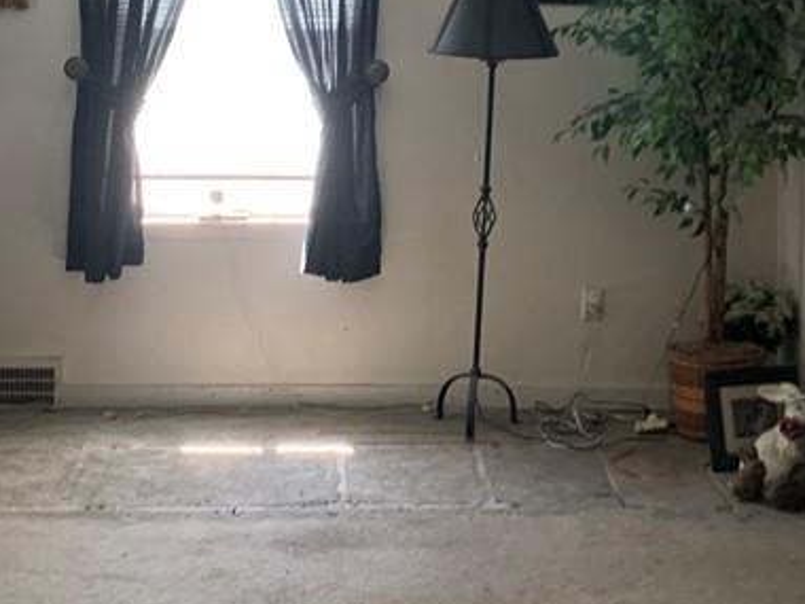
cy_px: 8
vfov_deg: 20.4
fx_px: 1628
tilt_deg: -0.5
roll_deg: +1.9
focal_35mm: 70
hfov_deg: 27.8
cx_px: 405
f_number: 1.8
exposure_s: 1/60
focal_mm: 4.25
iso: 160
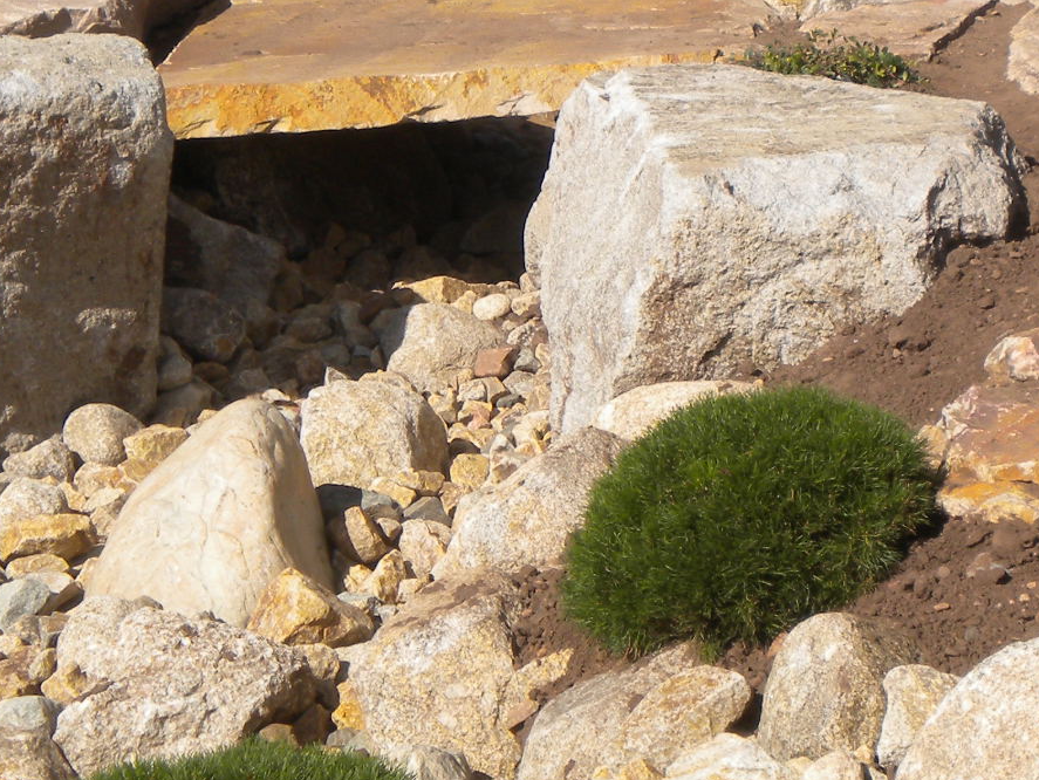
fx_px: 3603
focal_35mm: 120
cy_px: 27
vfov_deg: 12.2
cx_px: 828
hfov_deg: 16.3
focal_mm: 9.3
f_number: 5.6
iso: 80
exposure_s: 1/624
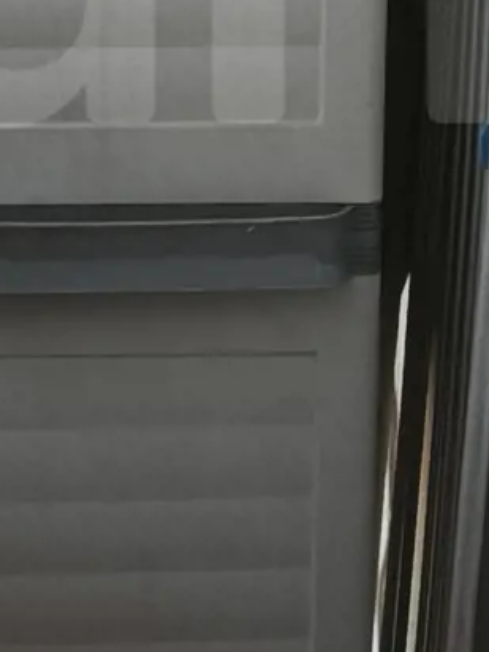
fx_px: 2693
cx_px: 272
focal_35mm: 143
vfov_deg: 13.4
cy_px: -154
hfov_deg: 10.4
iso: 320
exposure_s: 1/493
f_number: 1.7
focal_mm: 5.35
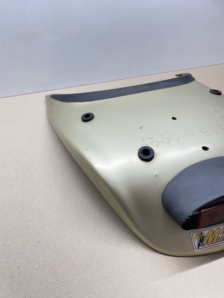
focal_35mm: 26
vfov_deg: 67.3
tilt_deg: -44.4
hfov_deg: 53.1
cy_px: 149
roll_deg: -0.5
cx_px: 112
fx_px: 224
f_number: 1.6
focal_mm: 4.2
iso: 64
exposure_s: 1/100
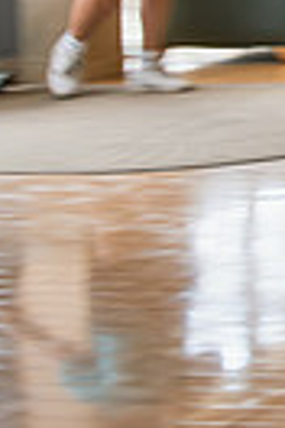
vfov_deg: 16.3
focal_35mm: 119
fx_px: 1413
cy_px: -128
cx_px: 849
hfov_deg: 9.2
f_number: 3.2
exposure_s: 1/25
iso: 160
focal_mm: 27
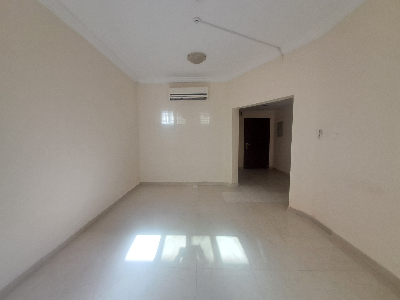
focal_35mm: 13
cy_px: 150
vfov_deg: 89.9
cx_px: 200
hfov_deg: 106.2
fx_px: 150
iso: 100
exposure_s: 1/50
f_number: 2.2
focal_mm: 1.13
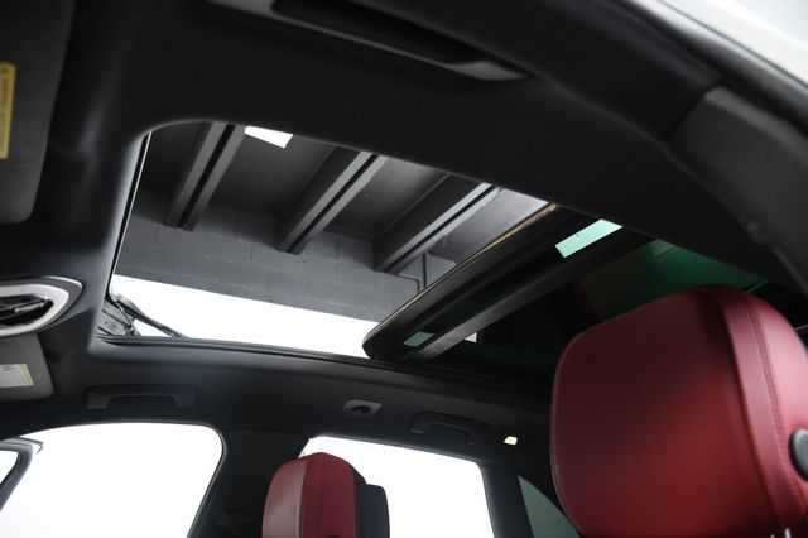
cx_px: 404
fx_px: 606
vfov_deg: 47.9
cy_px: 269
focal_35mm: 27
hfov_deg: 67.4
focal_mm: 18
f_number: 3.5
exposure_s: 1/160
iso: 100
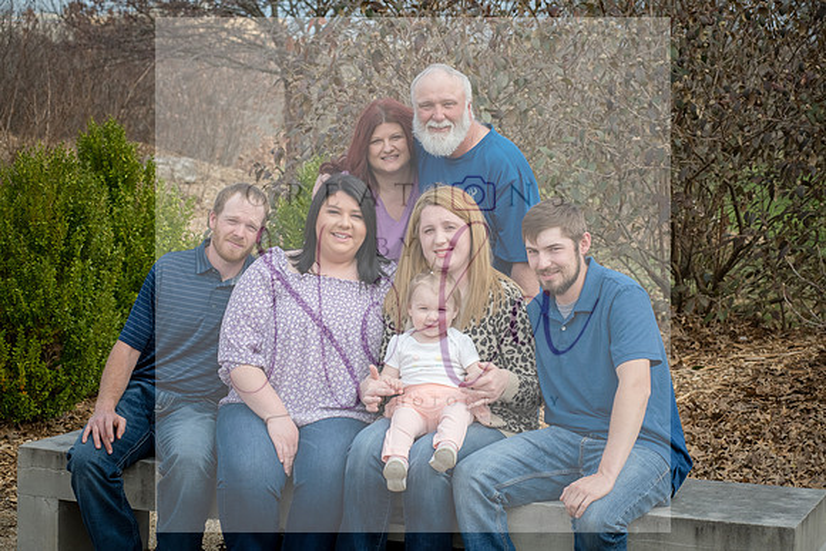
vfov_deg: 17.1
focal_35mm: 80
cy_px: 276
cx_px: 413
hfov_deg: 25.4
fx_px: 1836
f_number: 8
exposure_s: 1/500
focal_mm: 80
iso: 400
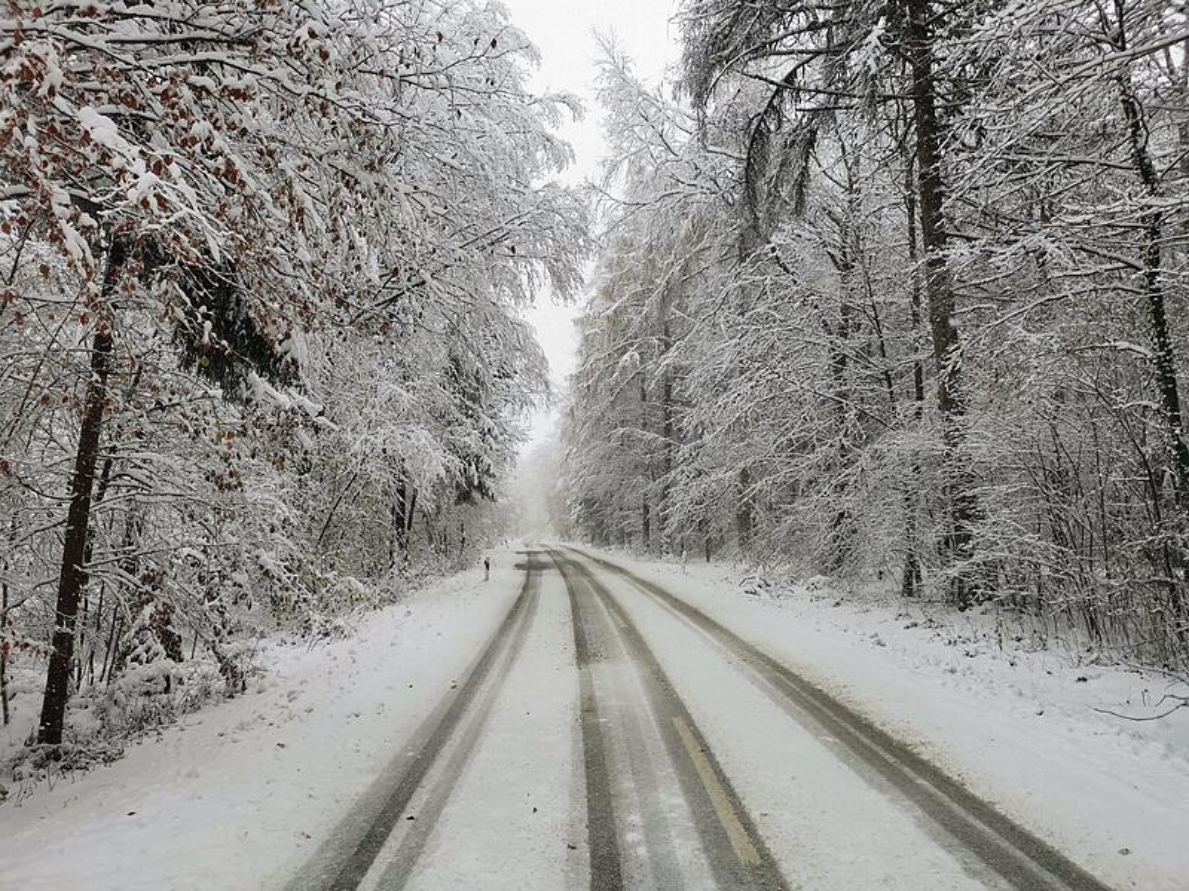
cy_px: 446
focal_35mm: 27
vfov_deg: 51.4
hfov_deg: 65.3
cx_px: 594
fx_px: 927
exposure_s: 1/515
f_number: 1.8
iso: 50
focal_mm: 5.58
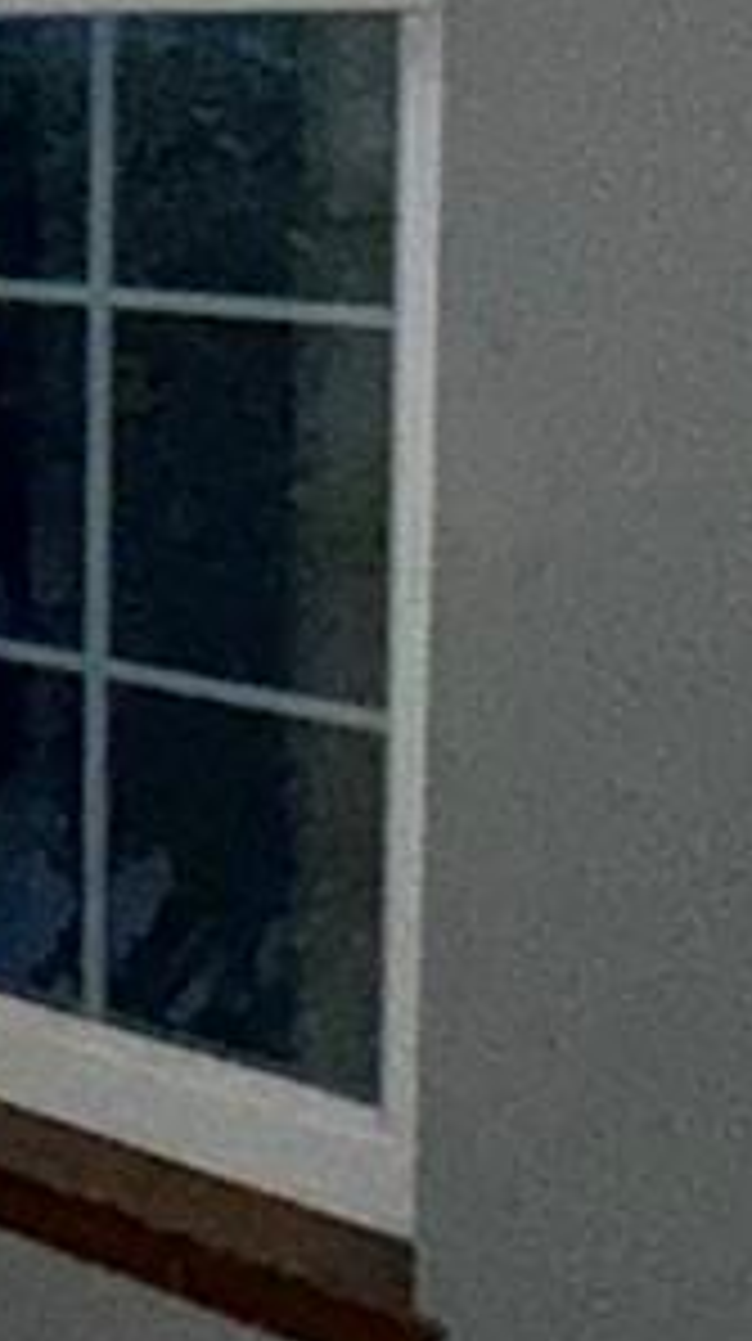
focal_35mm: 82
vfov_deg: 25.4
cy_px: 238
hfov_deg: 9.1
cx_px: -1936
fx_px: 2915
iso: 320
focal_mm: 2.22
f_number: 2.2
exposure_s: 1/60
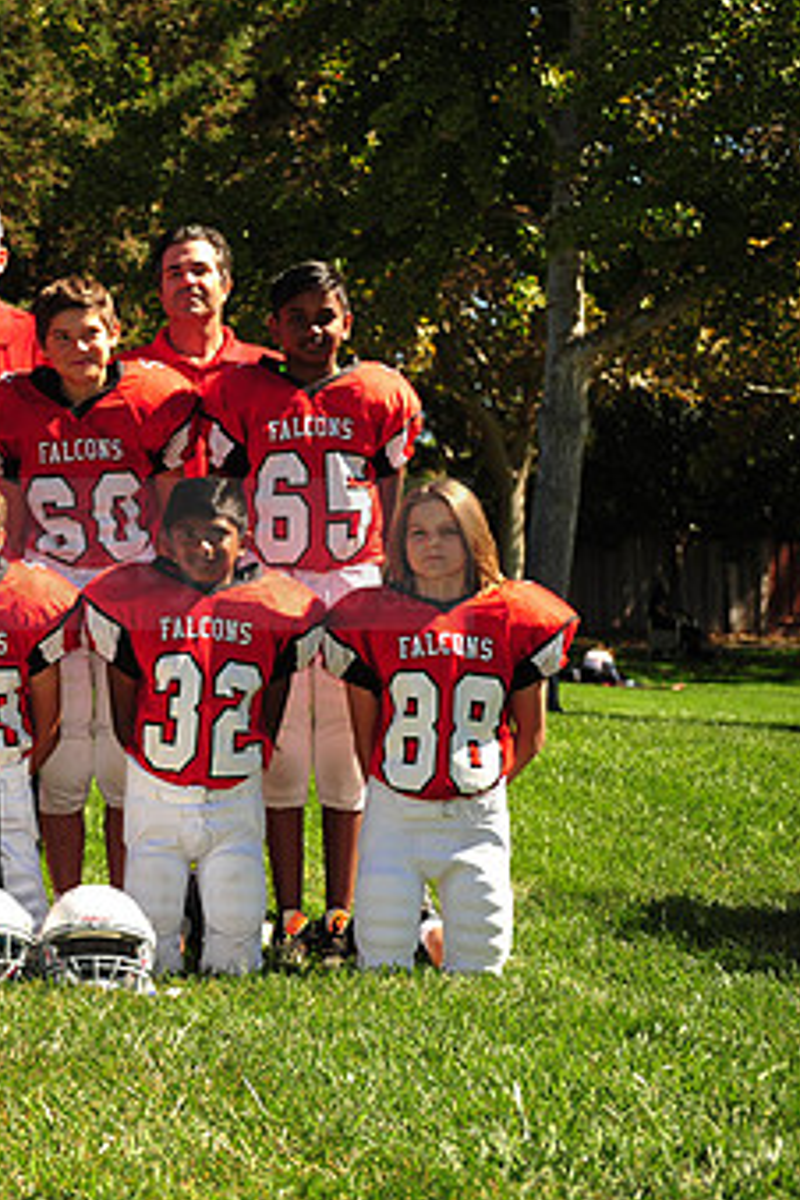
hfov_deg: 14.0
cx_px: -212
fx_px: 3133
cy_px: 524
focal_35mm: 94
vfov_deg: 21.7
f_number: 5
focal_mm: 55
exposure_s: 1/400
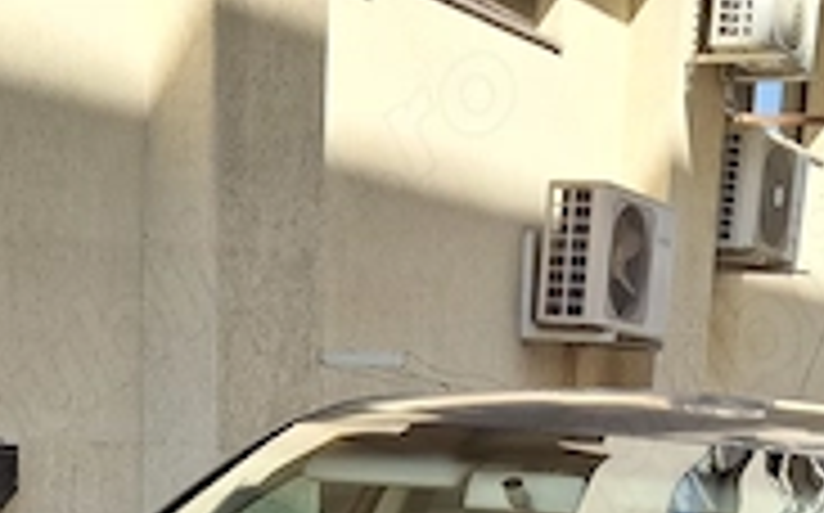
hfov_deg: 23.7
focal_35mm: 87
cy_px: 1004
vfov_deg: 13.1
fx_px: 1952
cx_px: 540
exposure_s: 1/471
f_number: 1.8
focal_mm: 4.69
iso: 25
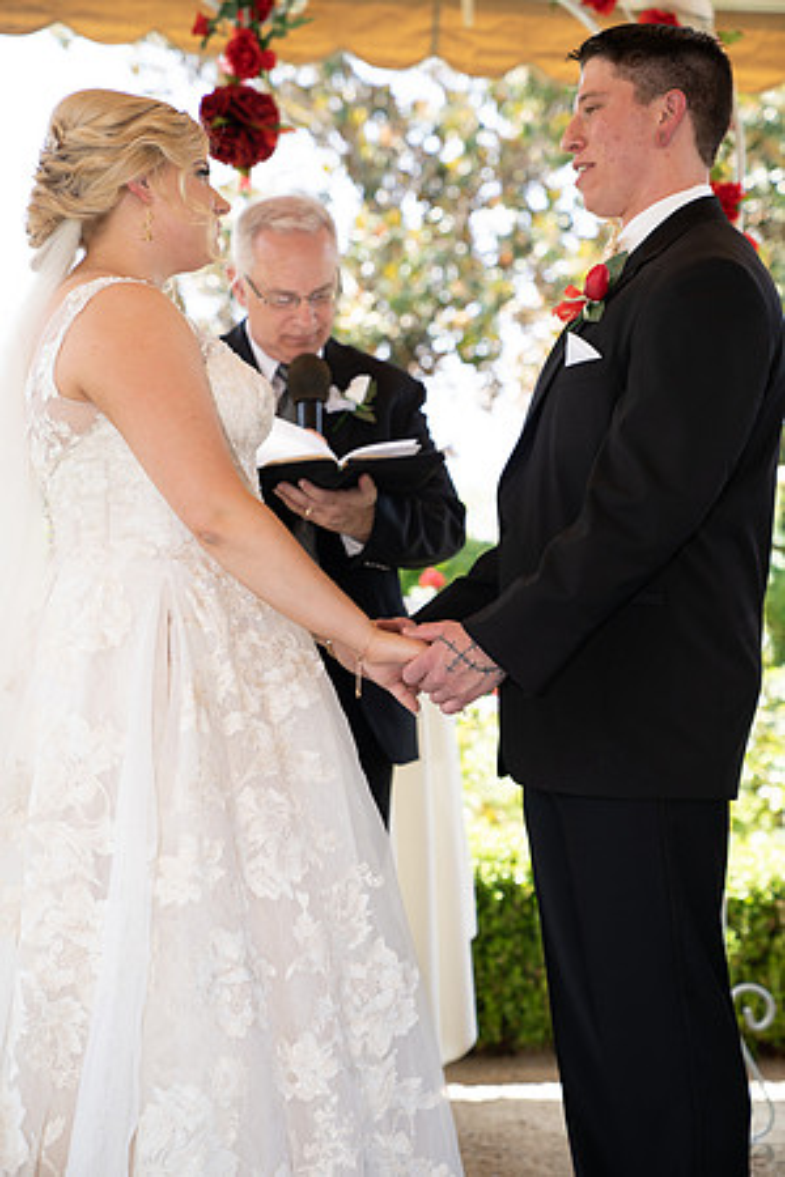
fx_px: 2289
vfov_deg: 28.8
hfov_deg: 19.5
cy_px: 588
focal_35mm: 70
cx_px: 392
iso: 200
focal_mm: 70
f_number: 3.2
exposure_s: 1/250
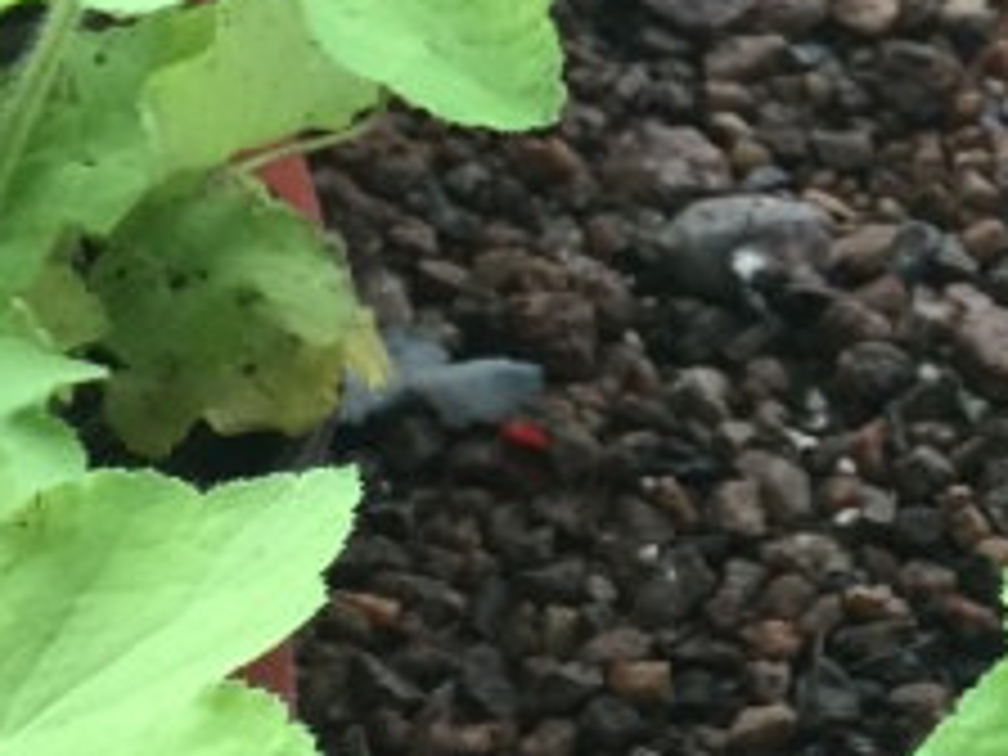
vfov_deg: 10.7
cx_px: 1611
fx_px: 4018
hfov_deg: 13.3
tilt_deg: -46.8
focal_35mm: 138
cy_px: 533
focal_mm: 4.15
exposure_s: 1/33
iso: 32
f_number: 2.2
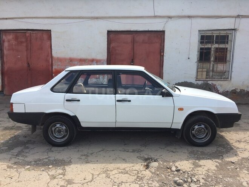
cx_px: 124
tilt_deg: -9.9
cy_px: 94
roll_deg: -2.4
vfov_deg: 48.2
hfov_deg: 61.7
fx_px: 209
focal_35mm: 29
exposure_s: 1/1001
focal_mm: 4.15
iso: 32
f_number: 2.2
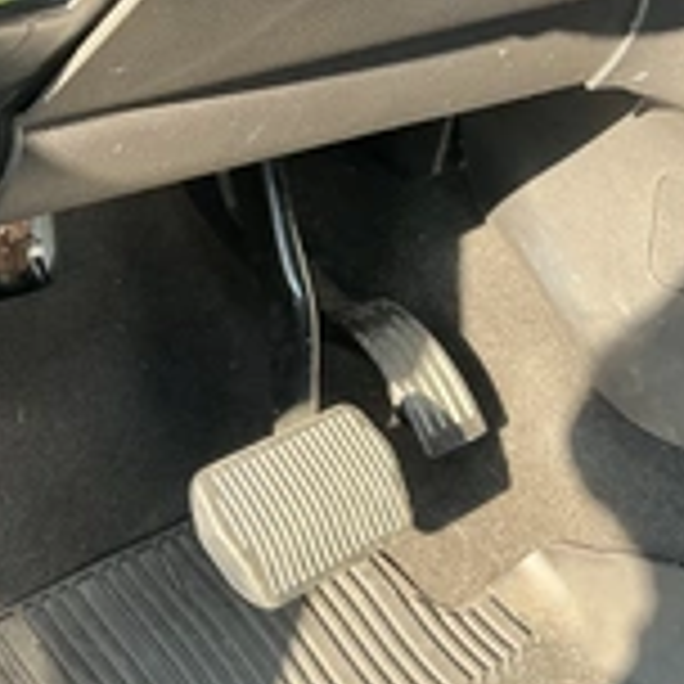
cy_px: 238
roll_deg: +3.9
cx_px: -22
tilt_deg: -21.8
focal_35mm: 65
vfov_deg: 26.4
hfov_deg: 25.0
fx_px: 1453
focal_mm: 3
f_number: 1.8
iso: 64
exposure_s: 1/90
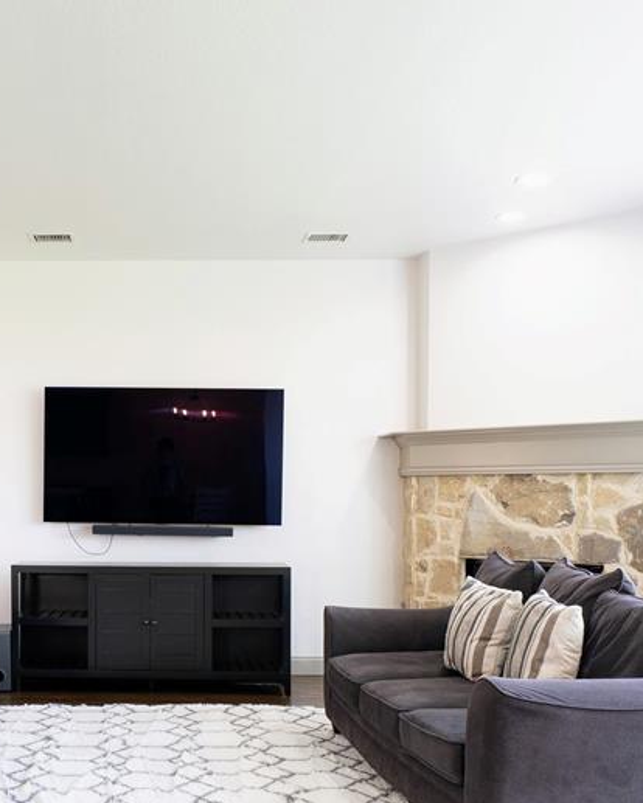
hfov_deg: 37.2
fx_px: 927
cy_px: 517
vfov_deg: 46.3
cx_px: 149
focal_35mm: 39
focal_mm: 14
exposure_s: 1/10
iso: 250
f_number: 5
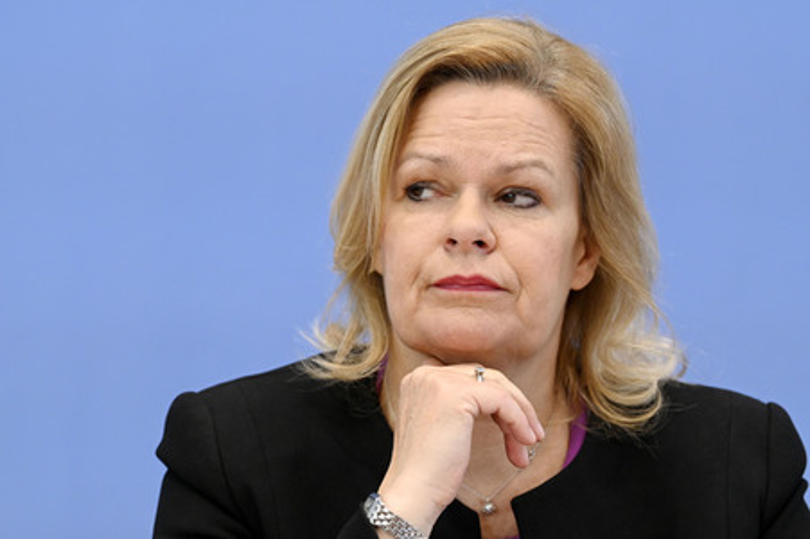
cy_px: 270
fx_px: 3485
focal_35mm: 155
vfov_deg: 8.8
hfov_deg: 13.3
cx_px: 405
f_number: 5.6
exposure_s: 1/640
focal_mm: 155
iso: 4000
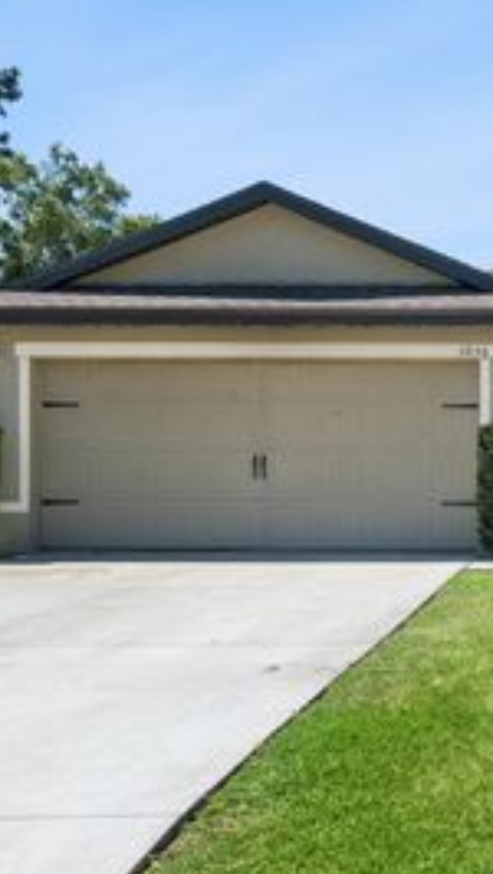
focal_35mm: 61
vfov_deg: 34.3
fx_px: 1415
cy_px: 481
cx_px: 638
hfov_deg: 18.4
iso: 100
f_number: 20
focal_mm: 31
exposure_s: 1/25
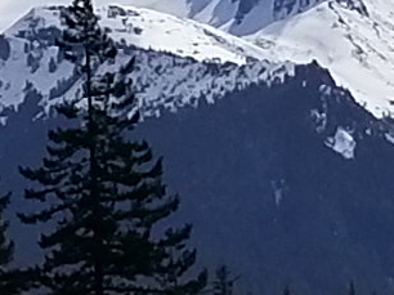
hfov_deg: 14.5
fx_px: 1547
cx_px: 245
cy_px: -303
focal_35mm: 136
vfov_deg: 10.1
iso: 50
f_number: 1.7
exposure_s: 1/8929
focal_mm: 4.25
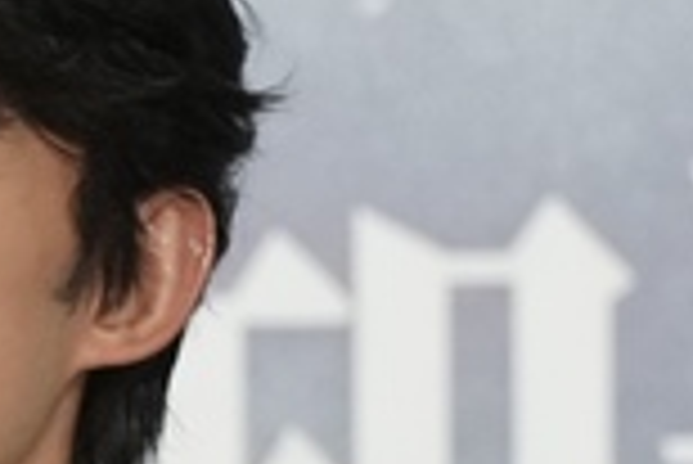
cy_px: 1027
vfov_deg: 1.2
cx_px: -36
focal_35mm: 1193
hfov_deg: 1.7
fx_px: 22986
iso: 800
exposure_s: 1/60
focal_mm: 102
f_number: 2.8
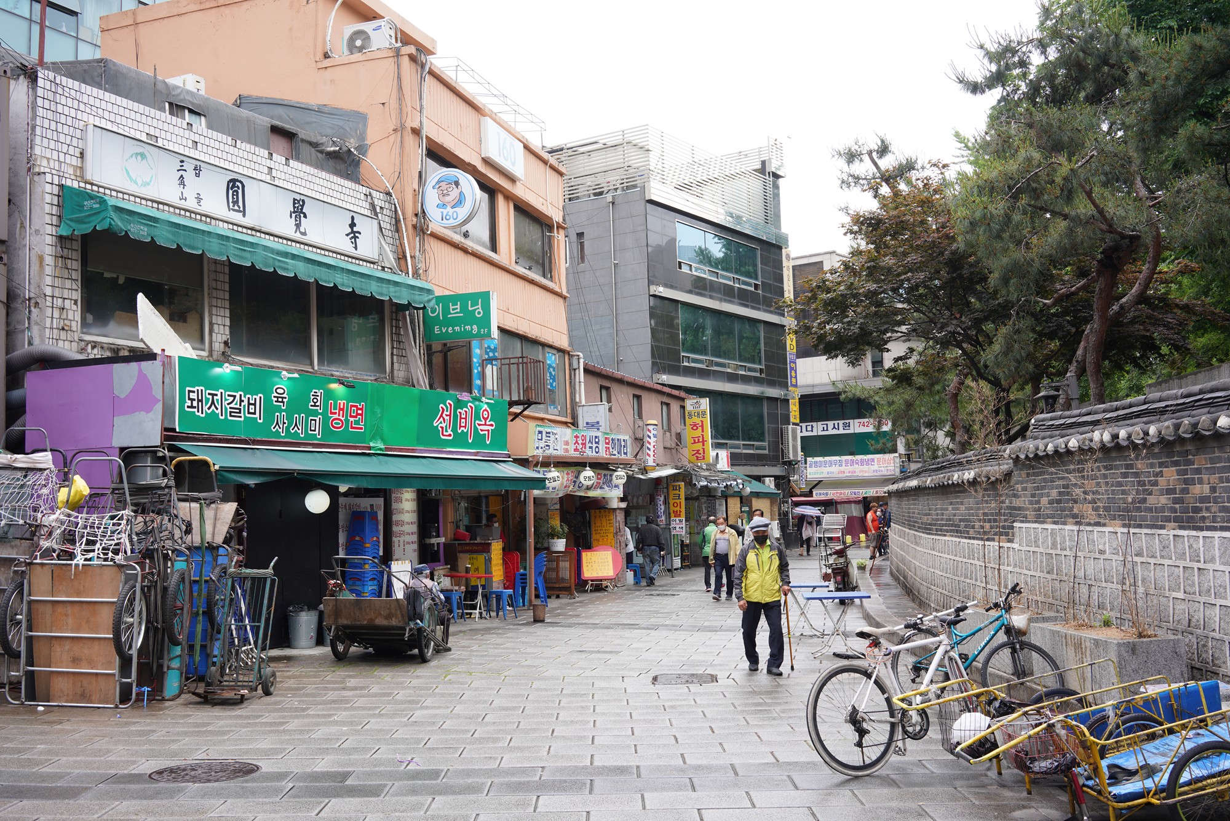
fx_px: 1196
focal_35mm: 35
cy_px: 410
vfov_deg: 37.9
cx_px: 615
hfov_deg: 54.4
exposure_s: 1/100
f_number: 9
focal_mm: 35
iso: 200
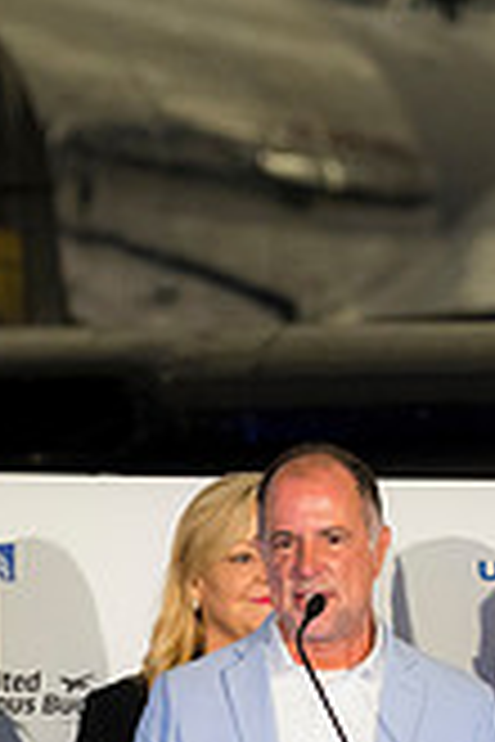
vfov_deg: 4.6
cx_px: 284
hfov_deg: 3.1
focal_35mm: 449
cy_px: 818
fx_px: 9260
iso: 900
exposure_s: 1/160
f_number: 2.8
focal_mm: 110
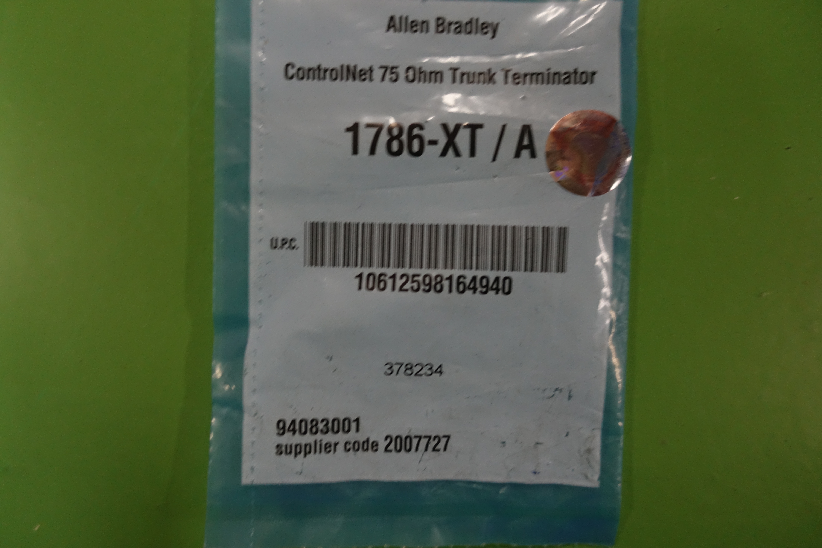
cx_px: 411
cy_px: 274
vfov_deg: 53.1
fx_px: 548
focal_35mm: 24
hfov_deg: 73.7
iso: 500
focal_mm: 8.8
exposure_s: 1/30
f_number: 1.8
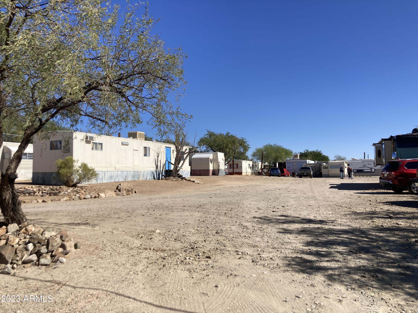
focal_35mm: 28
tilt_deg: +4.3
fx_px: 338
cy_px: 156
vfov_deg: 49.7
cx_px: 209
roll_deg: -0.7
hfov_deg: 63.4
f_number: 1.8
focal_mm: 3.99
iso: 20
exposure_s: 1/3040
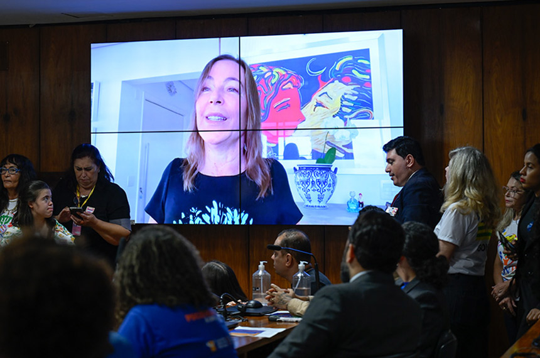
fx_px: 1048
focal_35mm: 70
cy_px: 179
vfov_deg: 19.4
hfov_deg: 28.9
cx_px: 270
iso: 800
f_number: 2.8
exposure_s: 1/160
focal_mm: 70
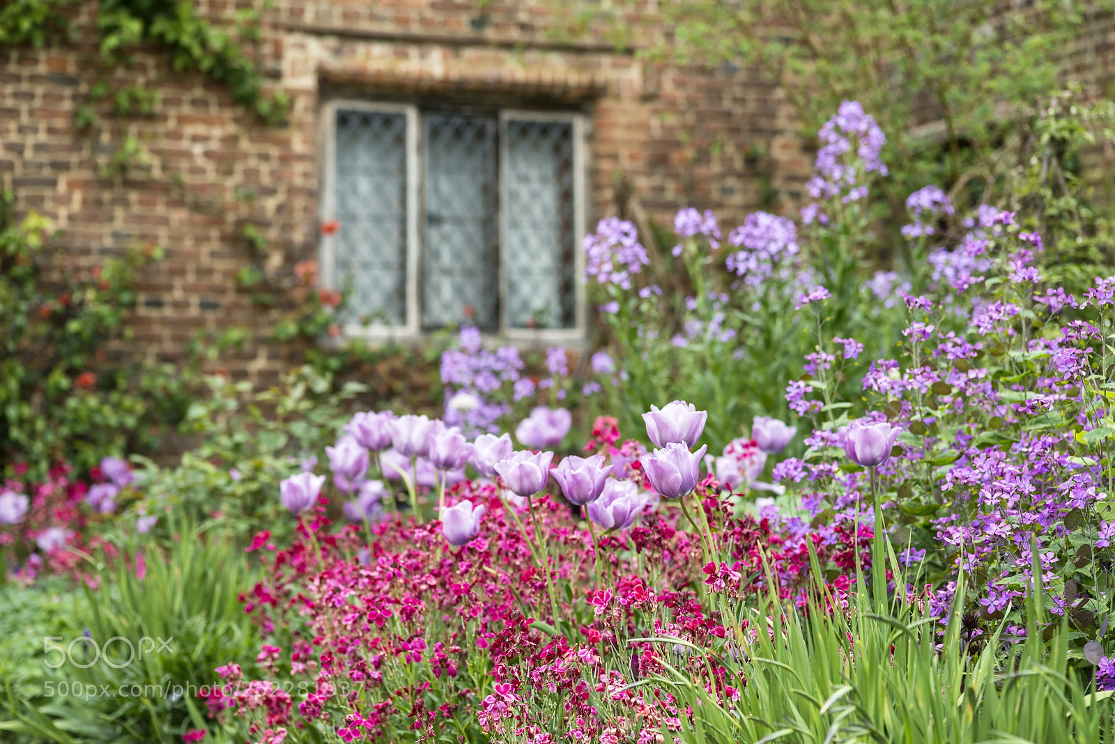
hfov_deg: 19.4
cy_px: 372
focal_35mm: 105
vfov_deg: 13.1
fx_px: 3253
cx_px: 558
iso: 500
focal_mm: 105
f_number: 4.5
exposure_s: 1/1250
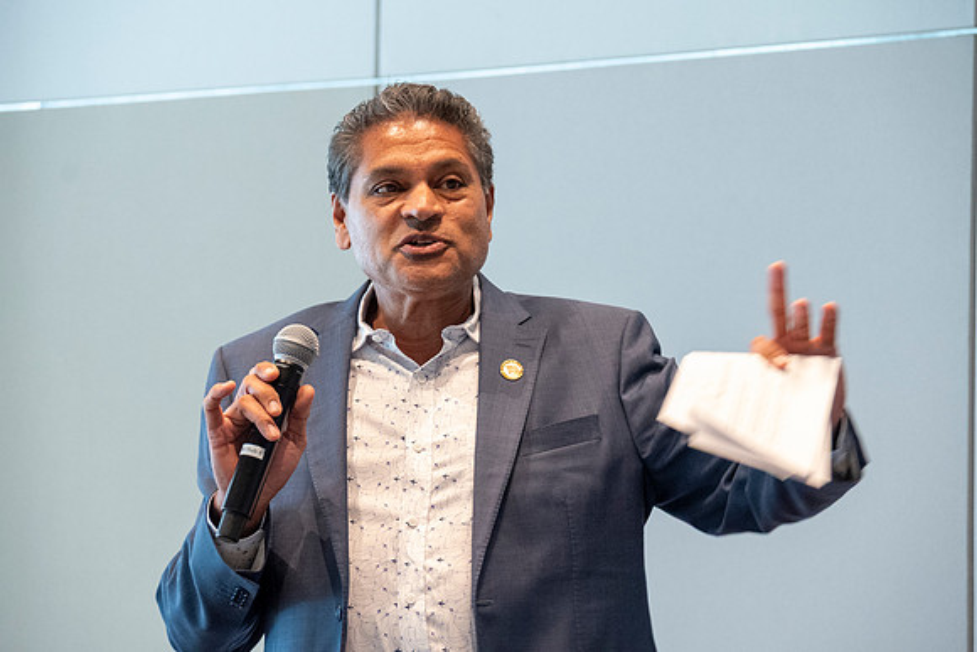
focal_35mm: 187
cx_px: 488
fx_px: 5076
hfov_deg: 11.0
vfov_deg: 7.3
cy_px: 326
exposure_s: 1/60
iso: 4000
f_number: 5.6
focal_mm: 125
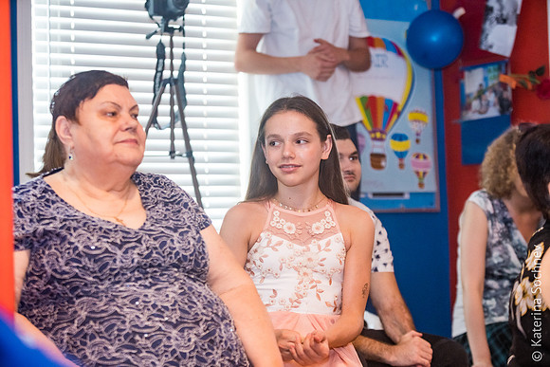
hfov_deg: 23.9
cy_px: 184
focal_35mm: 85
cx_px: 275
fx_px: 1299
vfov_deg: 16.1
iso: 3200
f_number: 3.2
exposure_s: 1/200
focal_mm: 85
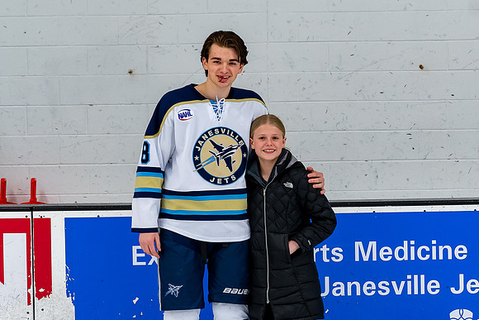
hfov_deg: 18.0
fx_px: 1512
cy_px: 166
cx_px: 249
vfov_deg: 12.1
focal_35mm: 114
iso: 640
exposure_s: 1/250
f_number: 4
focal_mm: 52
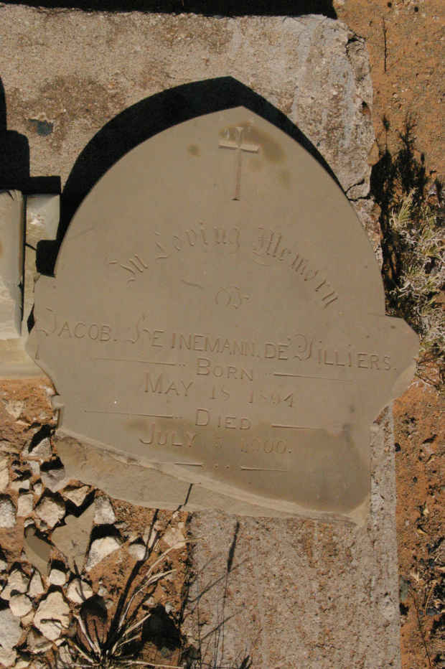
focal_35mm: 42
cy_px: 334
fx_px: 780
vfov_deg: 46.4
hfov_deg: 31.8
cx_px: 222
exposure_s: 1/1500
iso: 3200
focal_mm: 28
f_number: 22
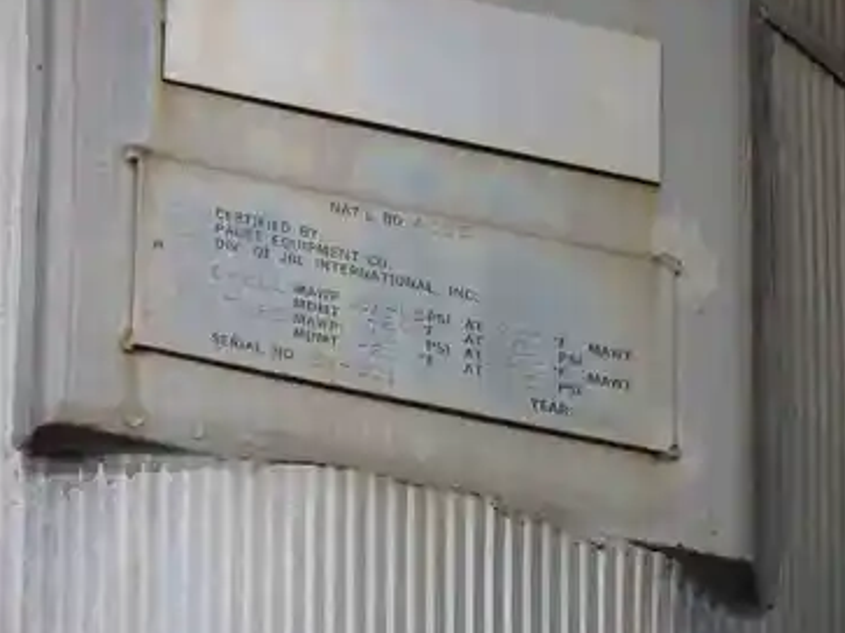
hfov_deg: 2.2
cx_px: 461
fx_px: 21523
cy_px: 291
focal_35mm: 882
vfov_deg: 1.7
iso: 180
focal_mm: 142.6
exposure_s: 1/400
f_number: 5.2
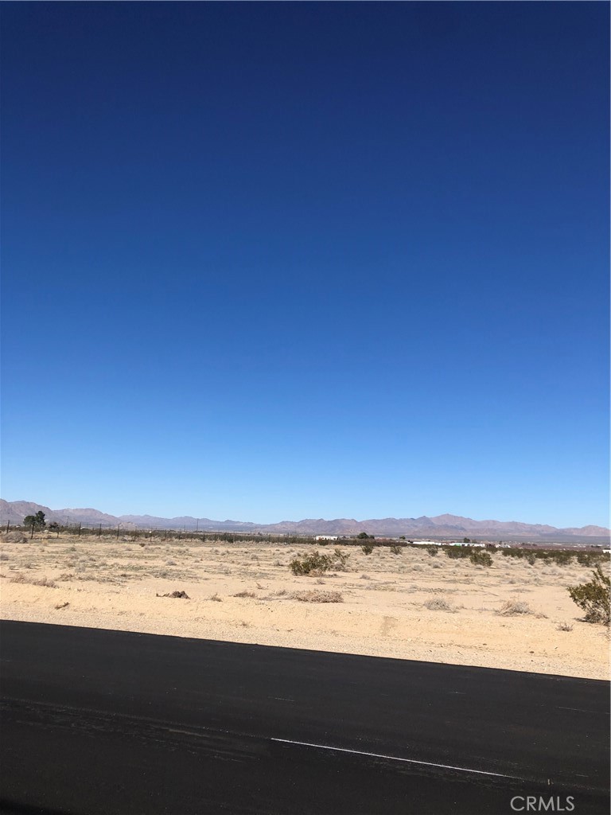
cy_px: 408
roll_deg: -4.7
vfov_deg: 63.4
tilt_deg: +7.2
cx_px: 306
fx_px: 659
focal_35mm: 28
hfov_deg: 49.7
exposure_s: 1/3003
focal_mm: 4
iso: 20
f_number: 1.8
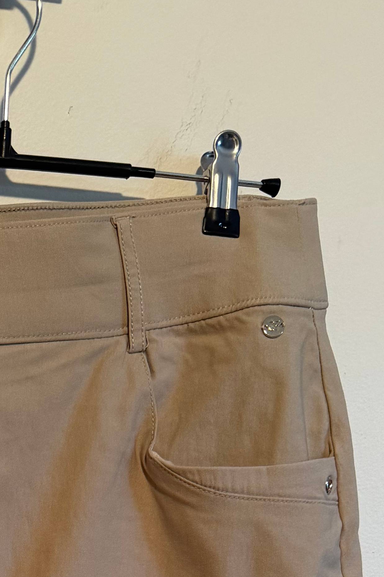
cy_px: 790
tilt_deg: -11.9
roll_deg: -1.0
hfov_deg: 18.3
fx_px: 1104
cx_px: -120
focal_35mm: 69
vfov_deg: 24.6
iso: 250
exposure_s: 1/60
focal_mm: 6.76
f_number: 1.78
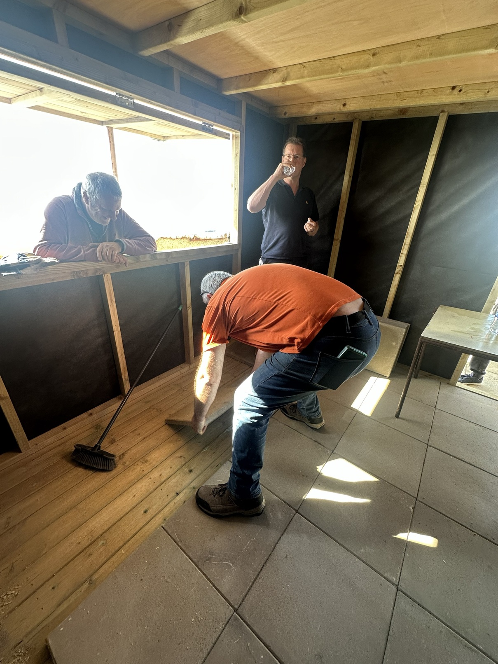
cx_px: 249
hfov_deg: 85.7
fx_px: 269
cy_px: 332
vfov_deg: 102.1
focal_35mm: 14
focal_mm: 2.22
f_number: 2.2
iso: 100
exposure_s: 1/99
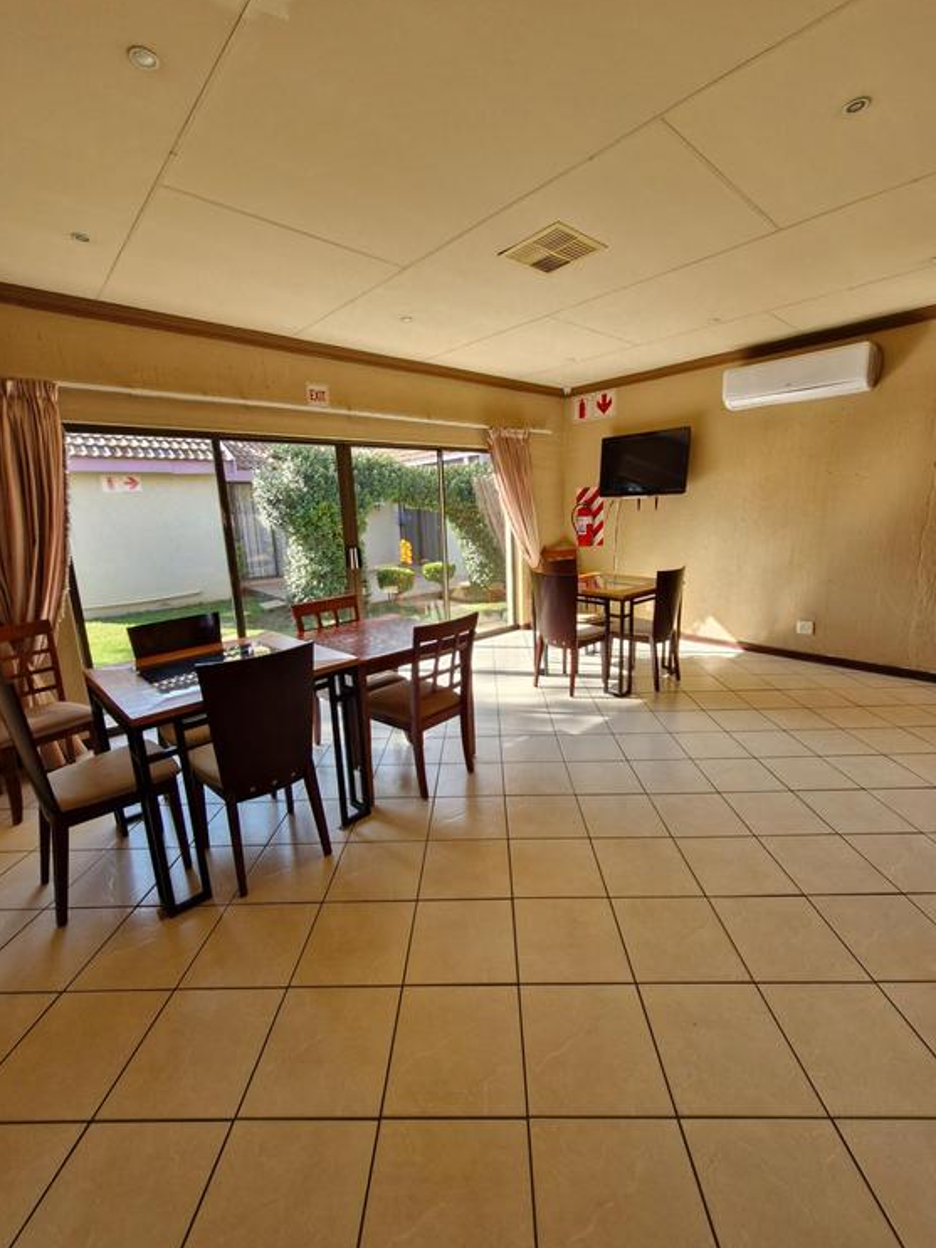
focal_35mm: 14
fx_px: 505
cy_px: 606
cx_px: 472
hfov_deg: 85.7
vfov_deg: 102.0
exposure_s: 1/154
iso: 50
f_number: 2.2
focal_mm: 1.74
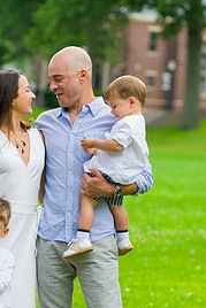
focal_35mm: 188
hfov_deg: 7.3
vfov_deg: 10.9
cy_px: 214
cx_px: 44
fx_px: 1611
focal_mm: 112
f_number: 4
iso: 200
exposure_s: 1/500
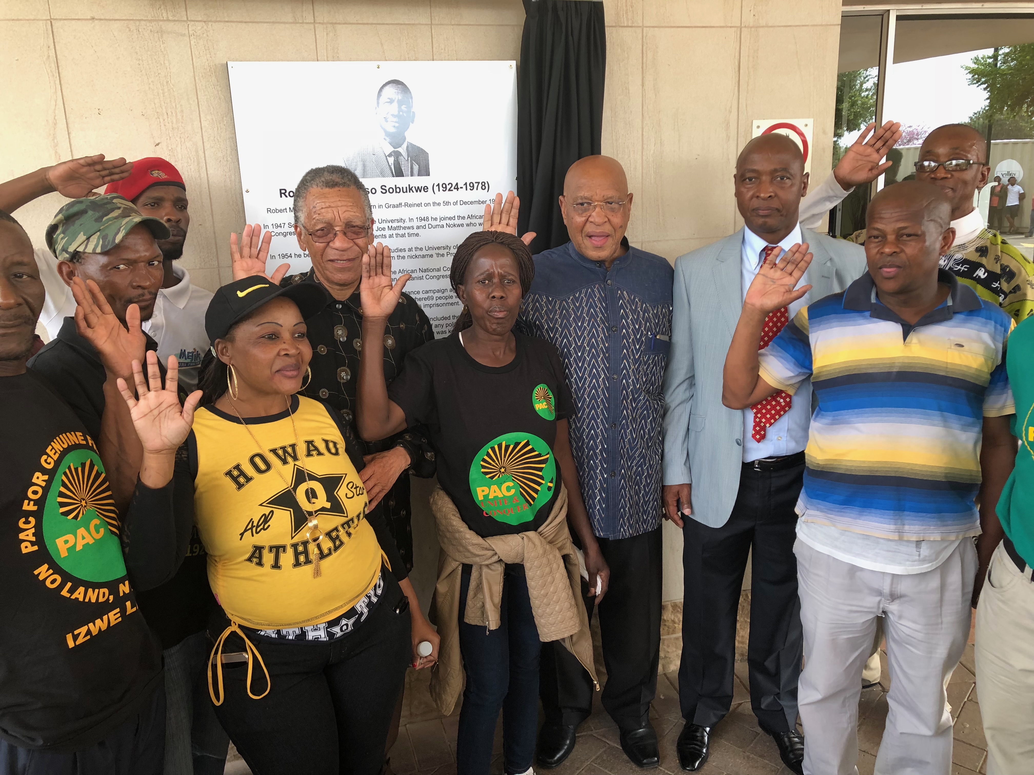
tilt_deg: -13.7
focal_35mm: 28
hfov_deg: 63.4
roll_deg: +3.6
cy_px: 388
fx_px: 836
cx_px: 517
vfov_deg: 49.7
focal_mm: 4
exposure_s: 1/120
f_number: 1.8
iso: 64
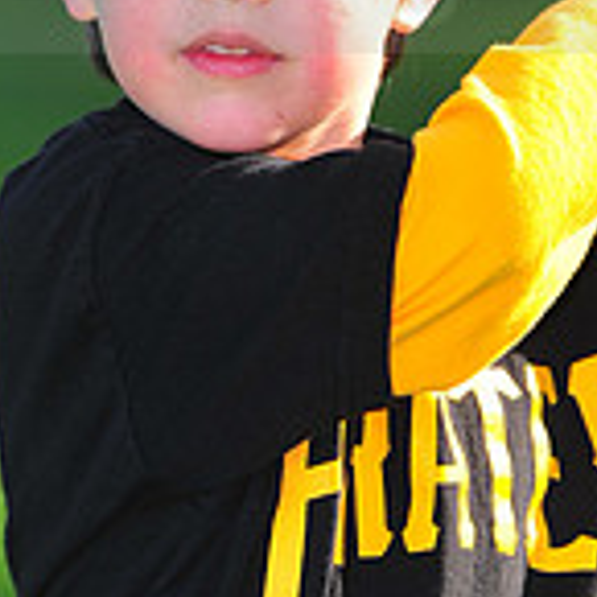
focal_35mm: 460
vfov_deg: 3.8
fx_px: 8976
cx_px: 313
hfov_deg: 3.8
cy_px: -78
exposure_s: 1/800
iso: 200
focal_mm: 135
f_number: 4
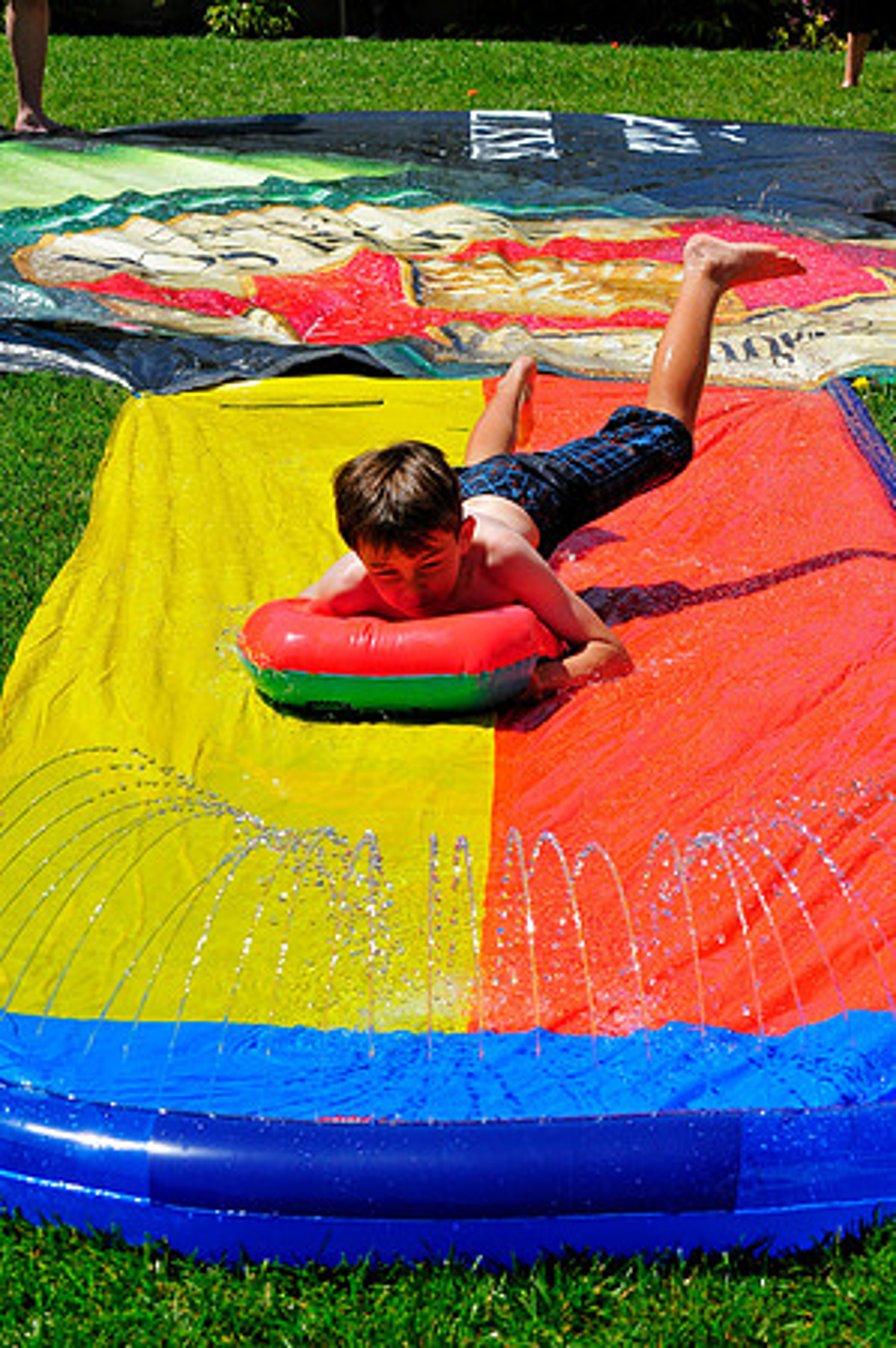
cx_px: 448
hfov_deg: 13.0
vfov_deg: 19.5
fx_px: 3929
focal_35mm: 105
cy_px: 674
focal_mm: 70
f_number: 10
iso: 400
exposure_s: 1/640
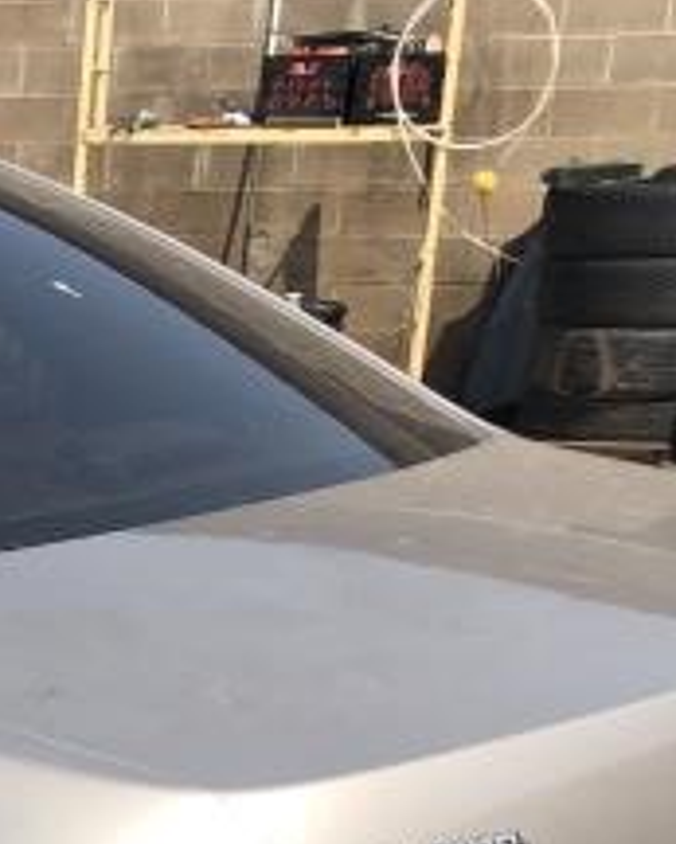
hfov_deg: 13.5
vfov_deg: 18.0
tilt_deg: -17.0
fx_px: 2524
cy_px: 1032
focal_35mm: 101
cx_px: -570
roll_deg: +1.2
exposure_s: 1/1715
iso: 20
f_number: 1.8
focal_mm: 3.99
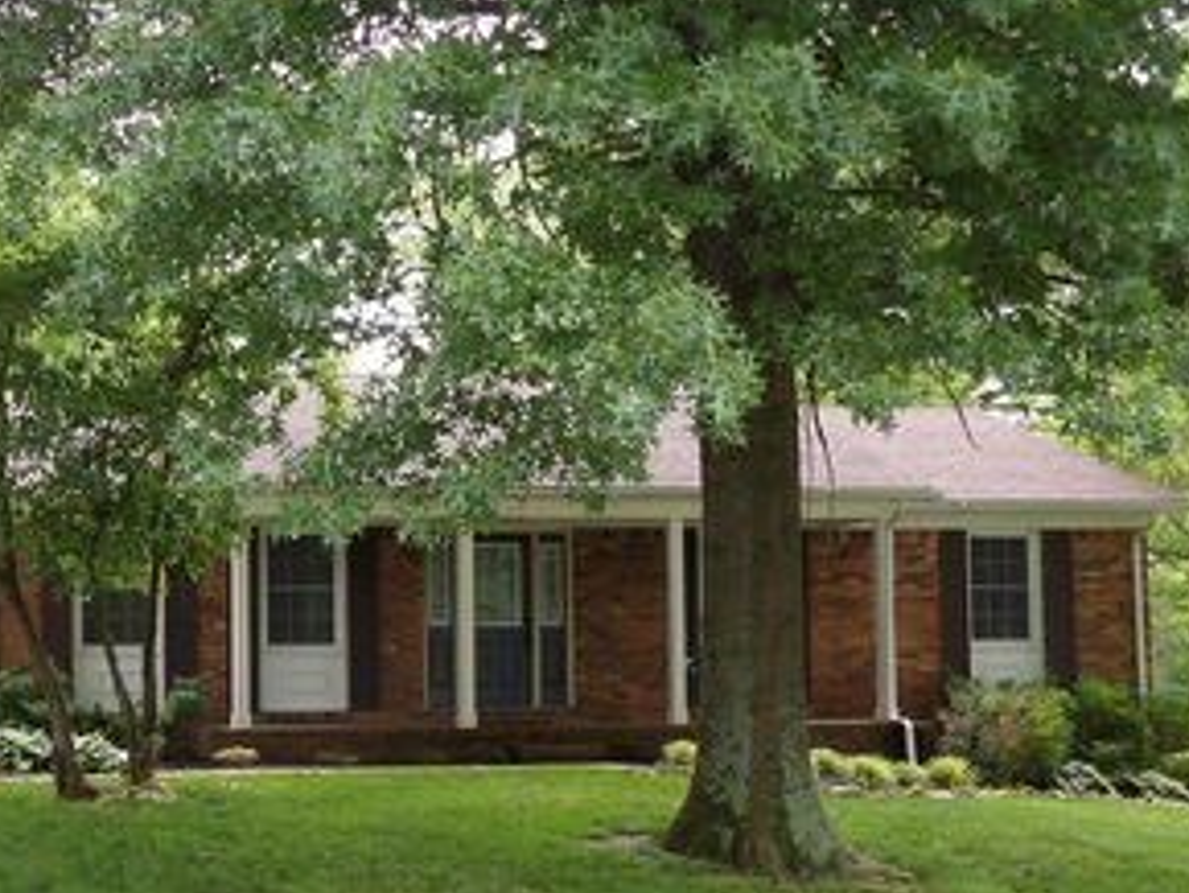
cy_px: 648
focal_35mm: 57
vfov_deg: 25.4
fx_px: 1959
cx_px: 202
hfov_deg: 32.6
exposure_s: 1/142
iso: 100
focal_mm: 5.9
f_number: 3.6
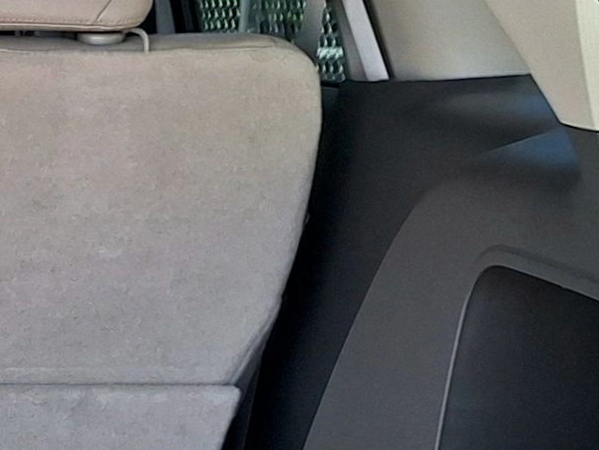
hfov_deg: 17.1
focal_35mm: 98
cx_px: -417
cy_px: 477
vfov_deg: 14.8
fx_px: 1696
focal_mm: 5.54
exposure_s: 1/556
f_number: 1.8
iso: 40
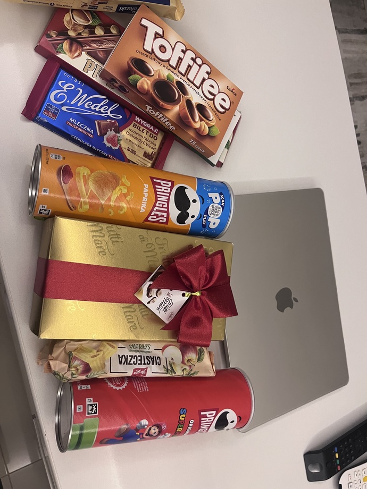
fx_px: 368
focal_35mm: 26
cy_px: 244
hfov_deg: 53.1
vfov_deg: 67.3
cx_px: 184
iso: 320
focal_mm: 5.1
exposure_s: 1/50
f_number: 1.6
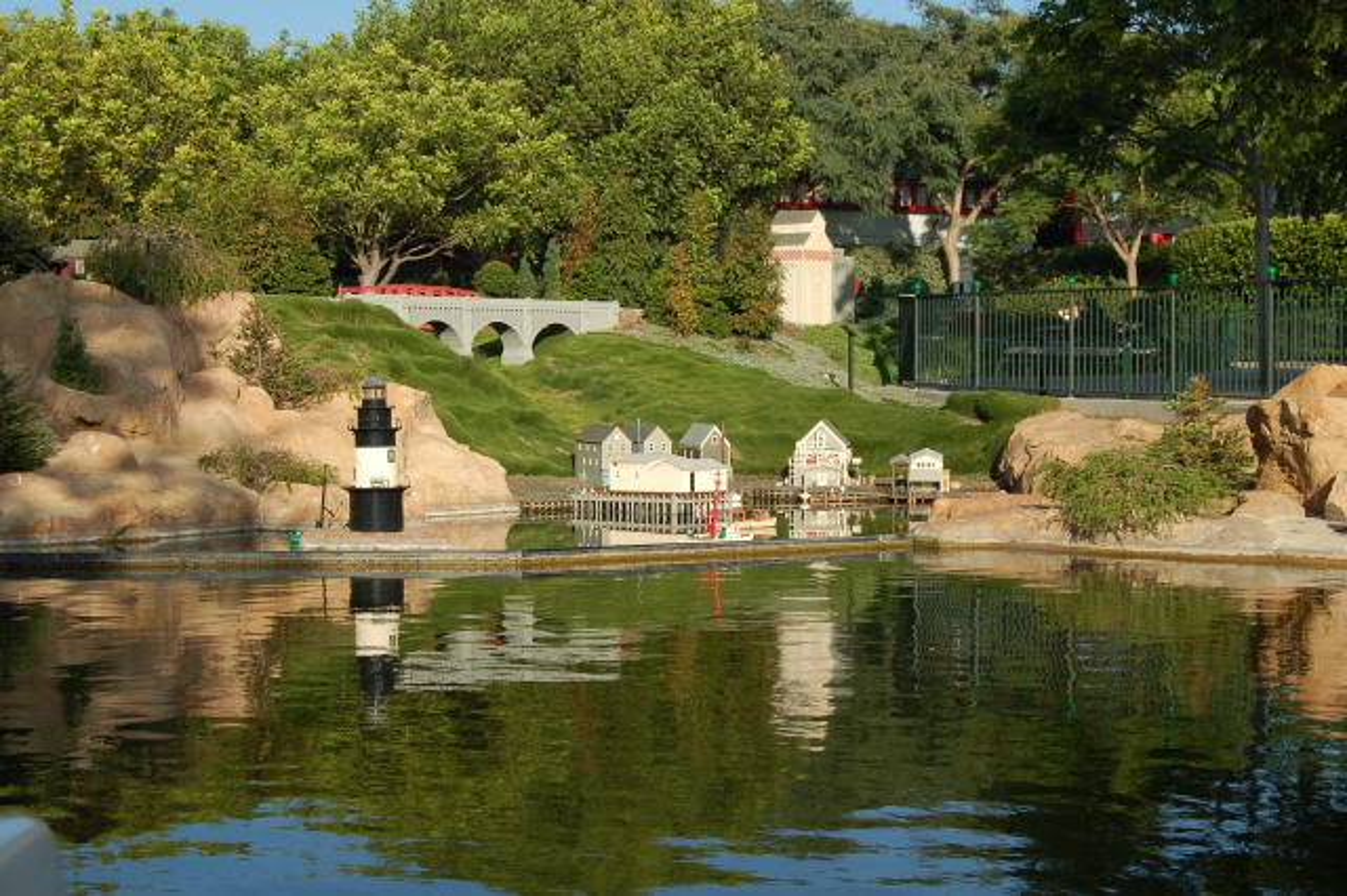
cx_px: 674
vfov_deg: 22.6
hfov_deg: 33.4
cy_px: 448
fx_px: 2244
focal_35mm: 60
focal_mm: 40
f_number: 9
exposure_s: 1/320
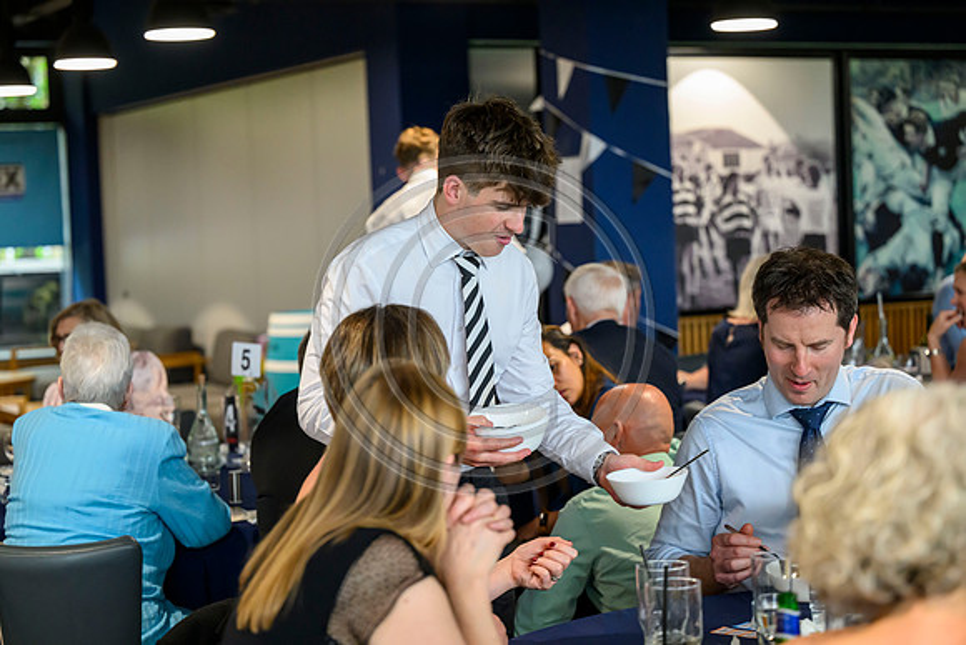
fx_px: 1879
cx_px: 483
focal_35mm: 70
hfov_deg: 28.8
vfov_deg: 19.5
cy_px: 322
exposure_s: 1/320
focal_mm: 70
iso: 4000
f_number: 3.2
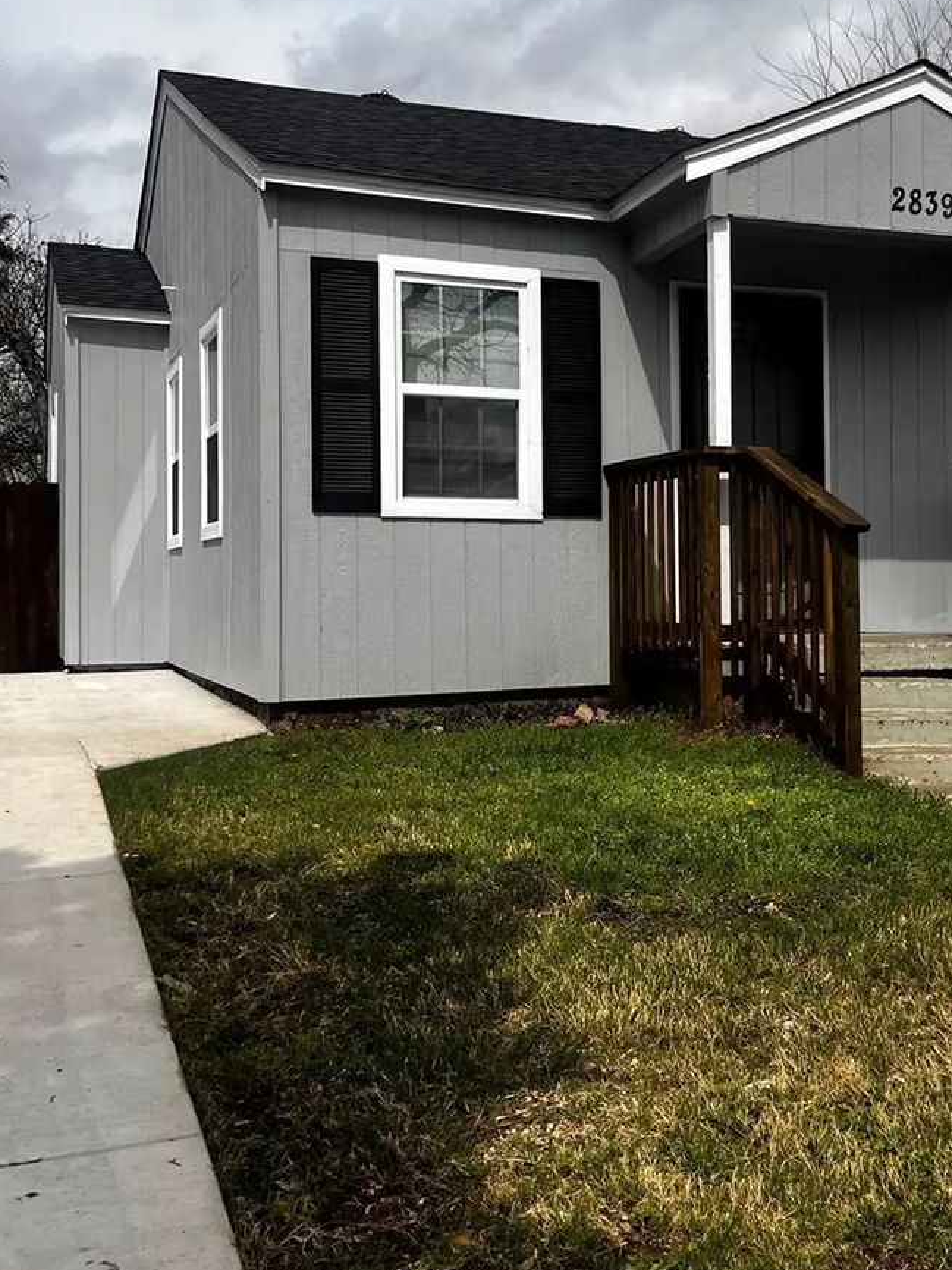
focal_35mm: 41
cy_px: 533
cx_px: 678
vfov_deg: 45.6
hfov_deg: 34.6
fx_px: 1504
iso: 50
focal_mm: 5.7
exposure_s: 1/8000
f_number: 1.5
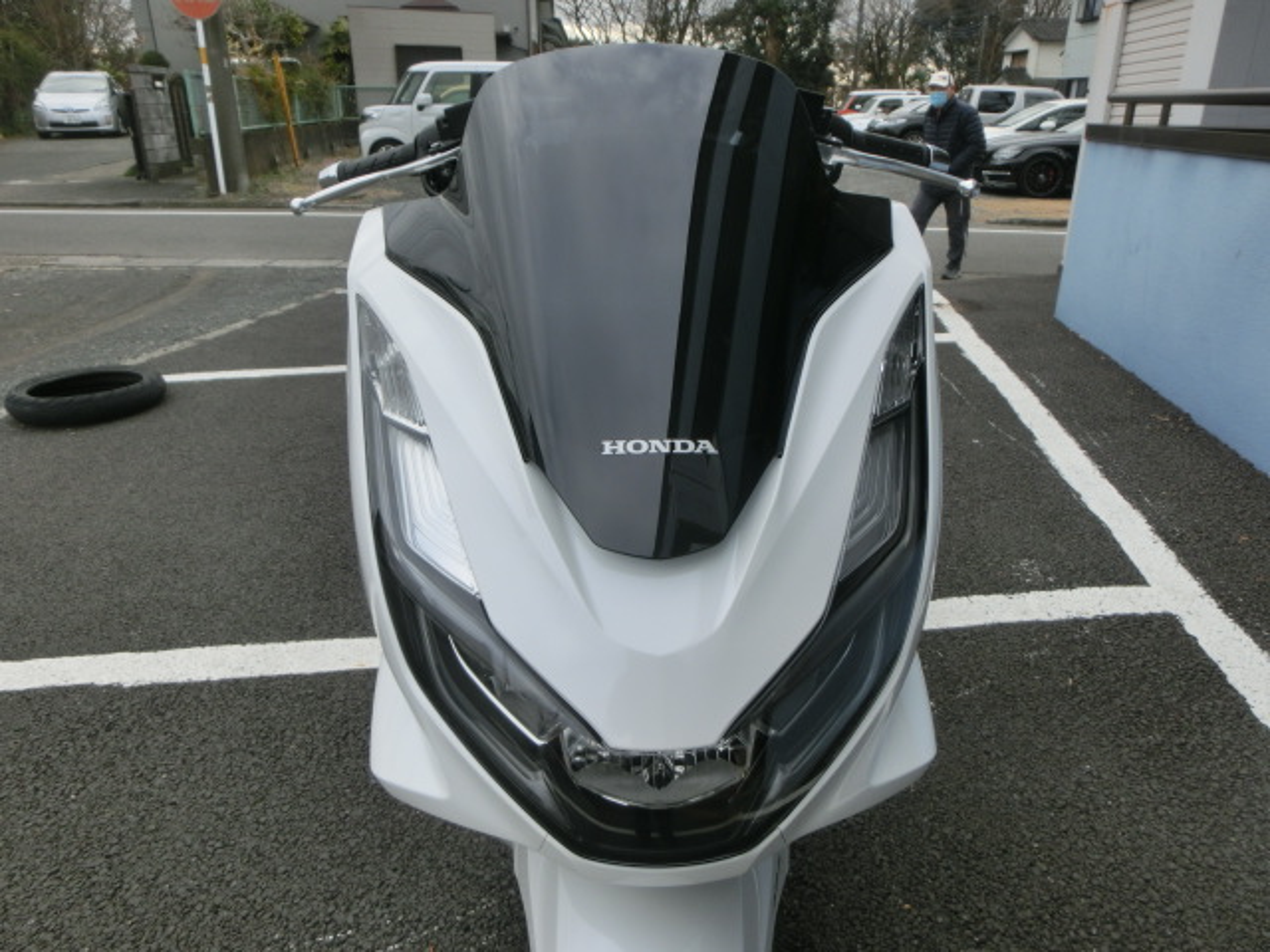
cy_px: 476
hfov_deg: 71.6
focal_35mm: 24
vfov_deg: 56.8
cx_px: 635
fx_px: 881
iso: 80
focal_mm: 4.24
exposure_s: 1/800
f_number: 3
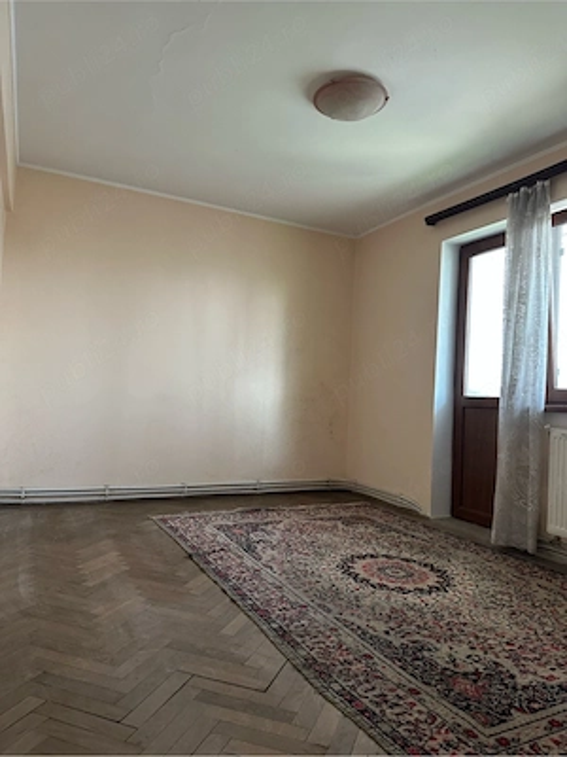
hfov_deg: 56.8
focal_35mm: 24
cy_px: 378
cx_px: 284
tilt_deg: +2.3
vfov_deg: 71.6
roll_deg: -3.6
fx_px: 524
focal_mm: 6.86
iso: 400
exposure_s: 1/60
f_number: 1.78
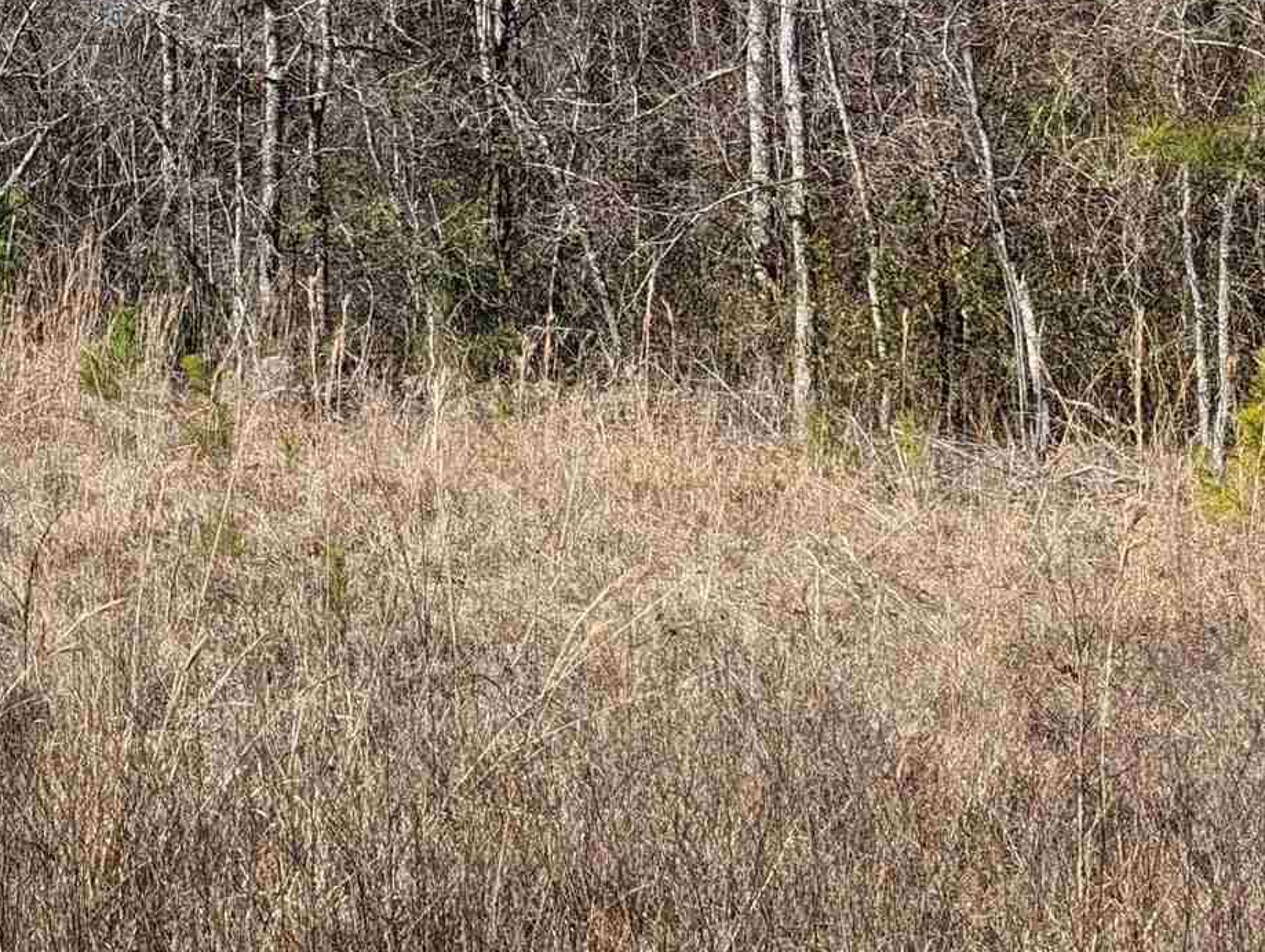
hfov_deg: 22.4
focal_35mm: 80
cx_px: -259
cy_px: -128
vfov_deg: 17.8
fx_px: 2927
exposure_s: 1/1316
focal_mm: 6.81
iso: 49
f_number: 1.85
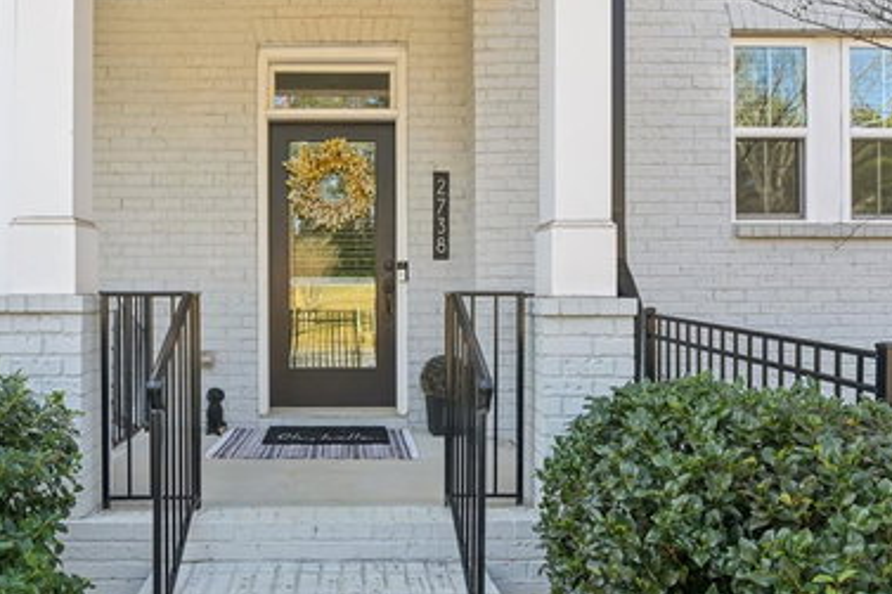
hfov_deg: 64.6
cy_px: 292
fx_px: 693
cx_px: 338
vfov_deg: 46.4
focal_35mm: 28
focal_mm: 22
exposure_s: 1/80
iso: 200
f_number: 8
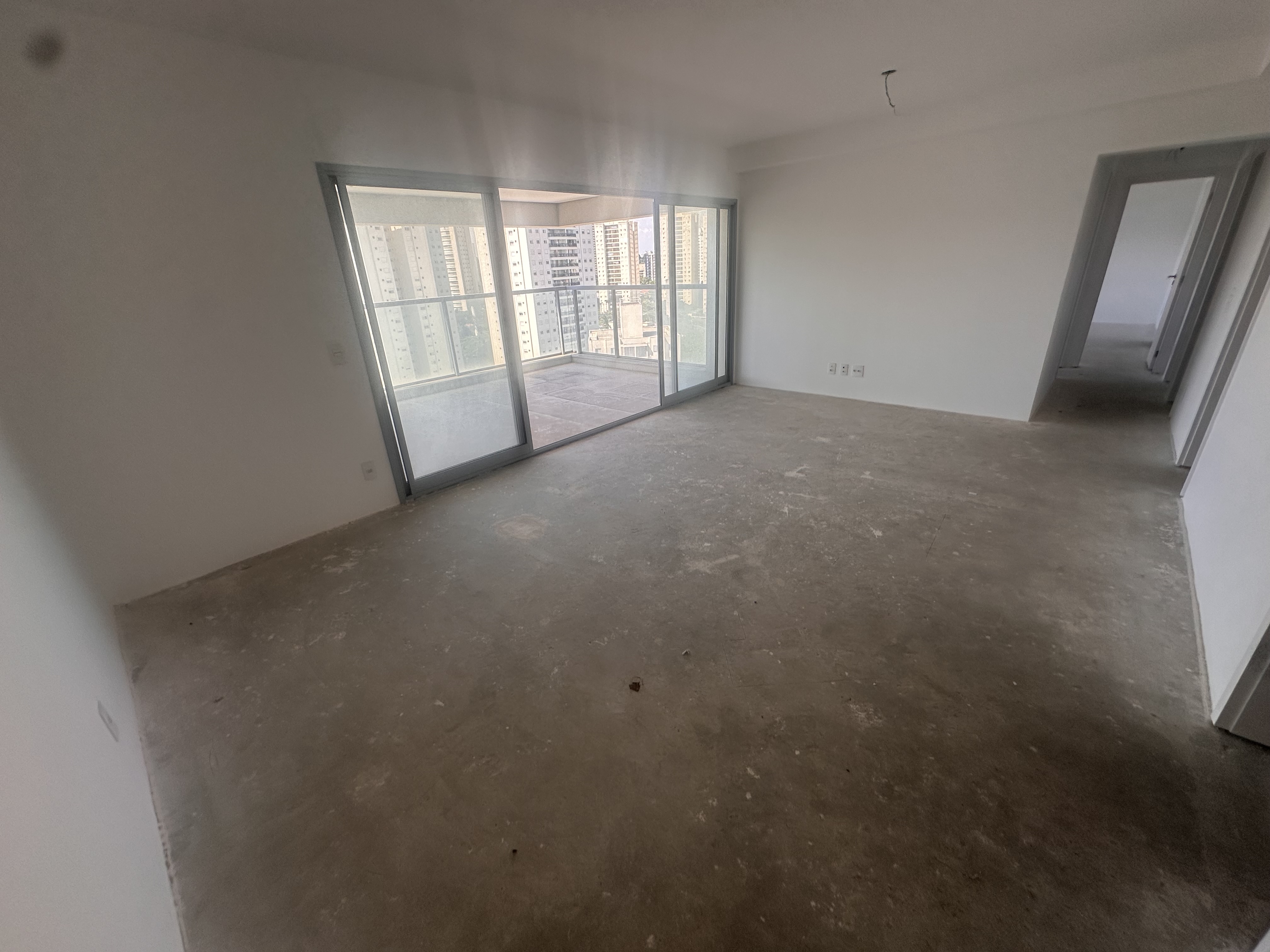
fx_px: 514
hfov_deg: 102.1
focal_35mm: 14
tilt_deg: -20.2
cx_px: 635
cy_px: 476
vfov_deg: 85.7
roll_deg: +2.2
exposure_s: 1/349
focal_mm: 2.22
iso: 40
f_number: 2.2
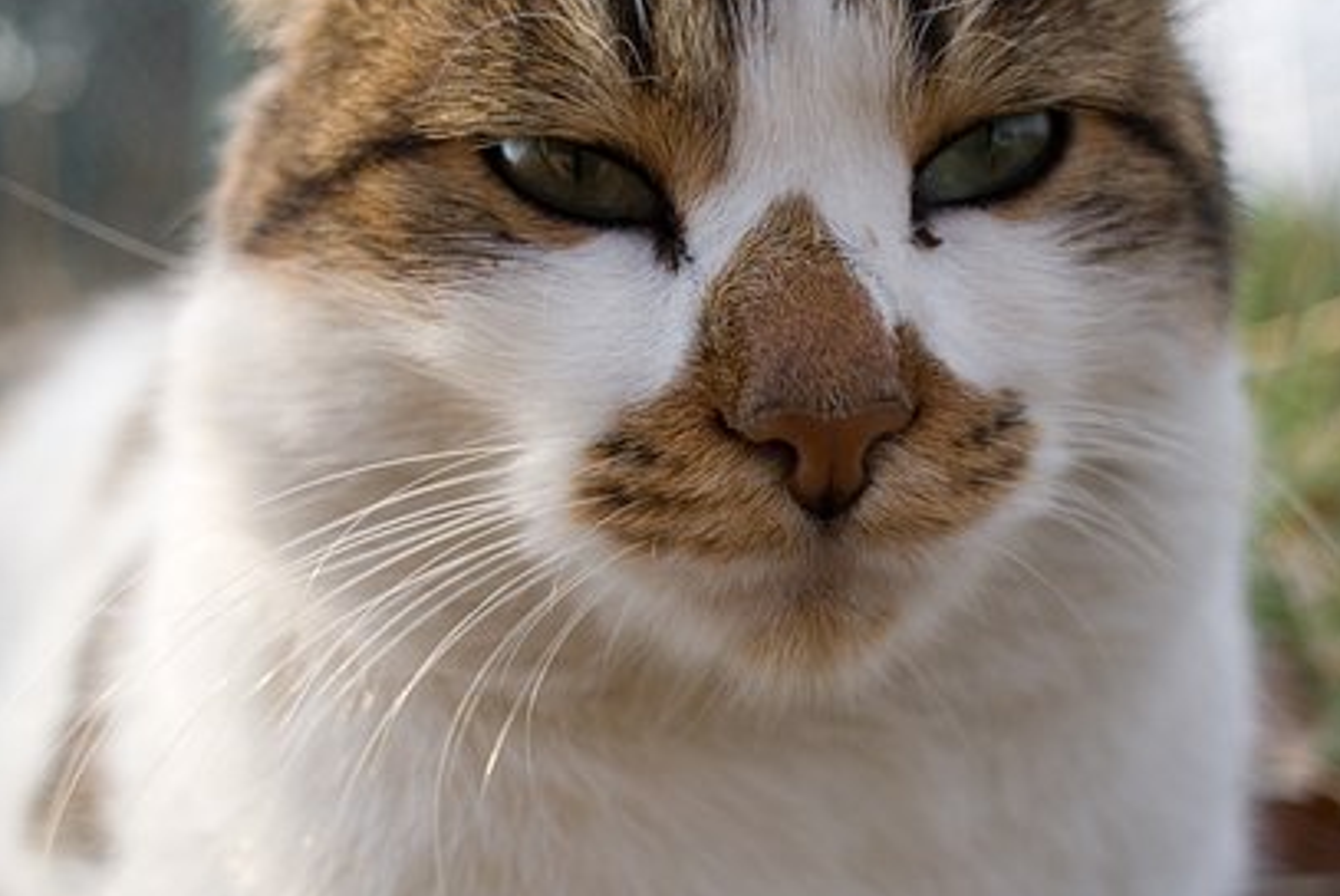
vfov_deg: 33.7
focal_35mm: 40
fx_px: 1476
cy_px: 415
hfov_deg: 48.8
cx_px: 728
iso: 400
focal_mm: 21
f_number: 3.5
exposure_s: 1/1000
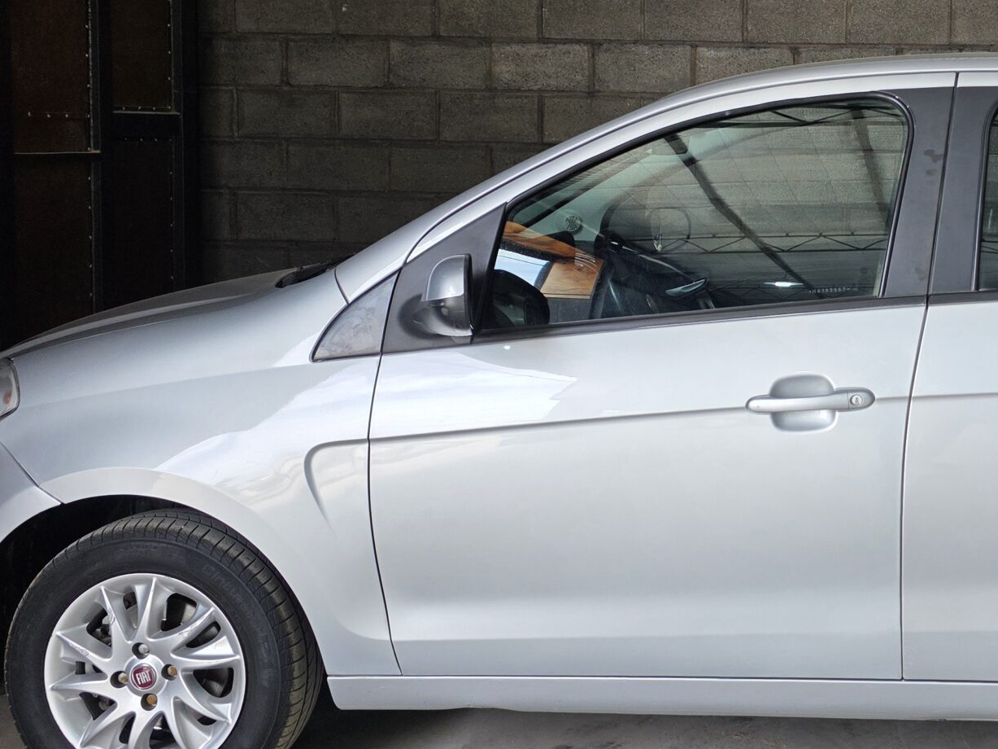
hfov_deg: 38.0
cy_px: 260
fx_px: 1384
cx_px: 821
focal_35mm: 48
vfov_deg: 30.1
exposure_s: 1/180
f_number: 1.7
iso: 50
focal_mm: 6.3
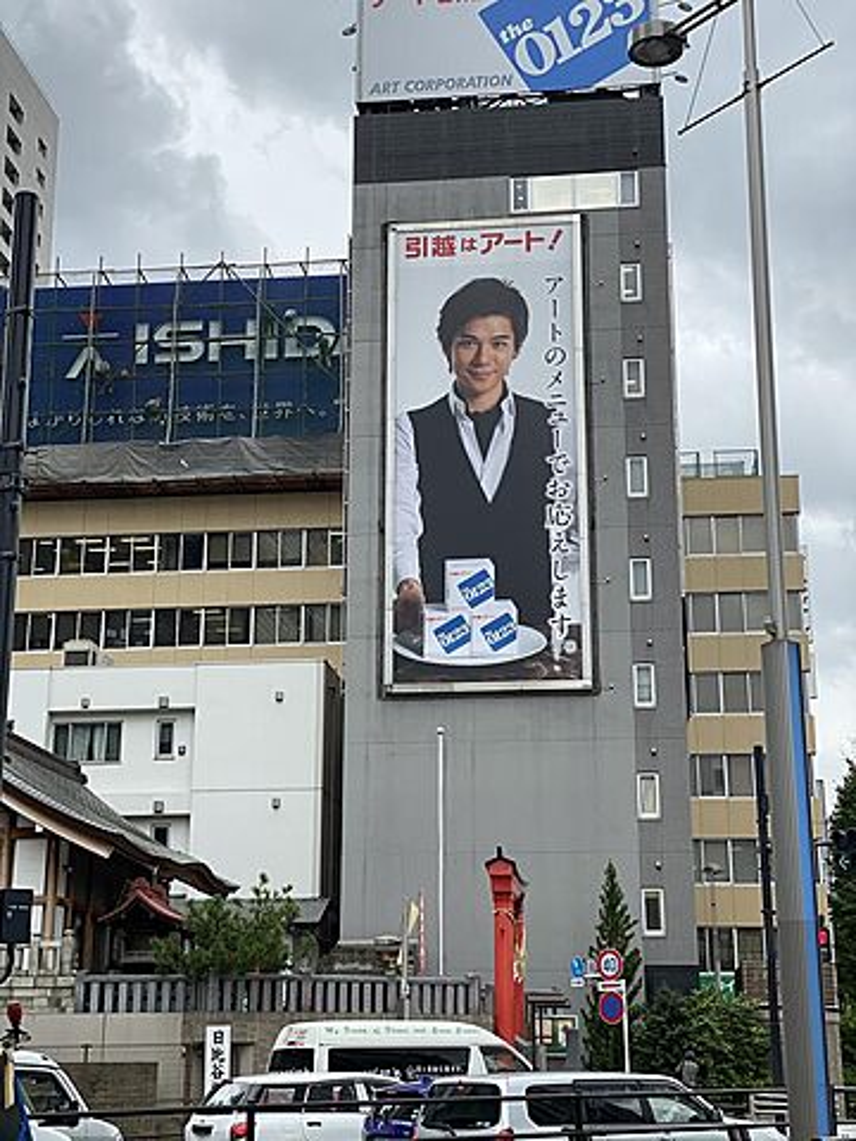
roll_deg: -0.1
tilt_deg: +17.0
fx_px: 1715
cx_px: 428
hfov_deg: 28.0
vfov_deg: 36.8
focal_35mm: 52
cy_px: 570
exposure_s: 1/623
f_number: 2
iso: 20
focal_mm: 6
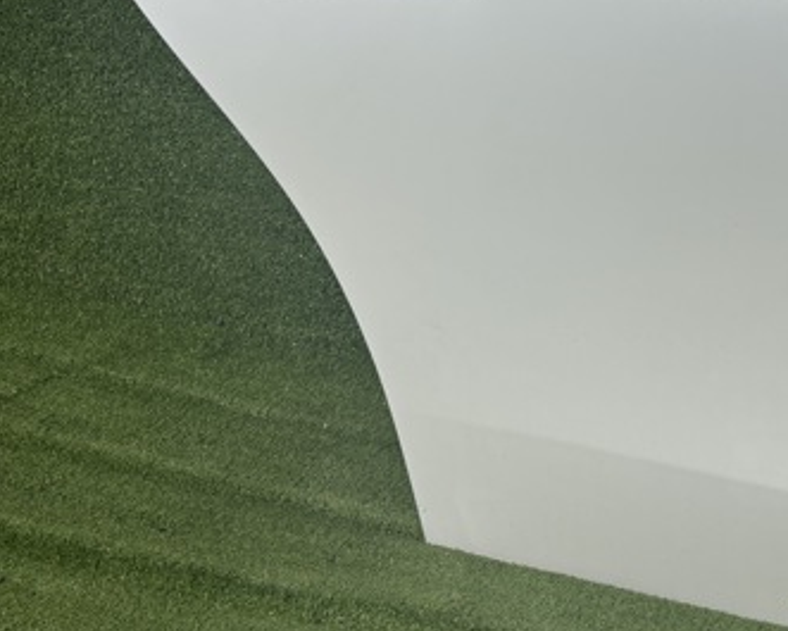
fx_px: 1143
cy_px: 136
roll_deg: -3.9
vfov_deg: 30.2
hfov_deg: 35.6
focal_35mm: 49
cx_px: 719
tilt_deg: -13.3
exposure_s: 1/18868
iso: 50
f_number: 1.6
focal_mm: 5.96
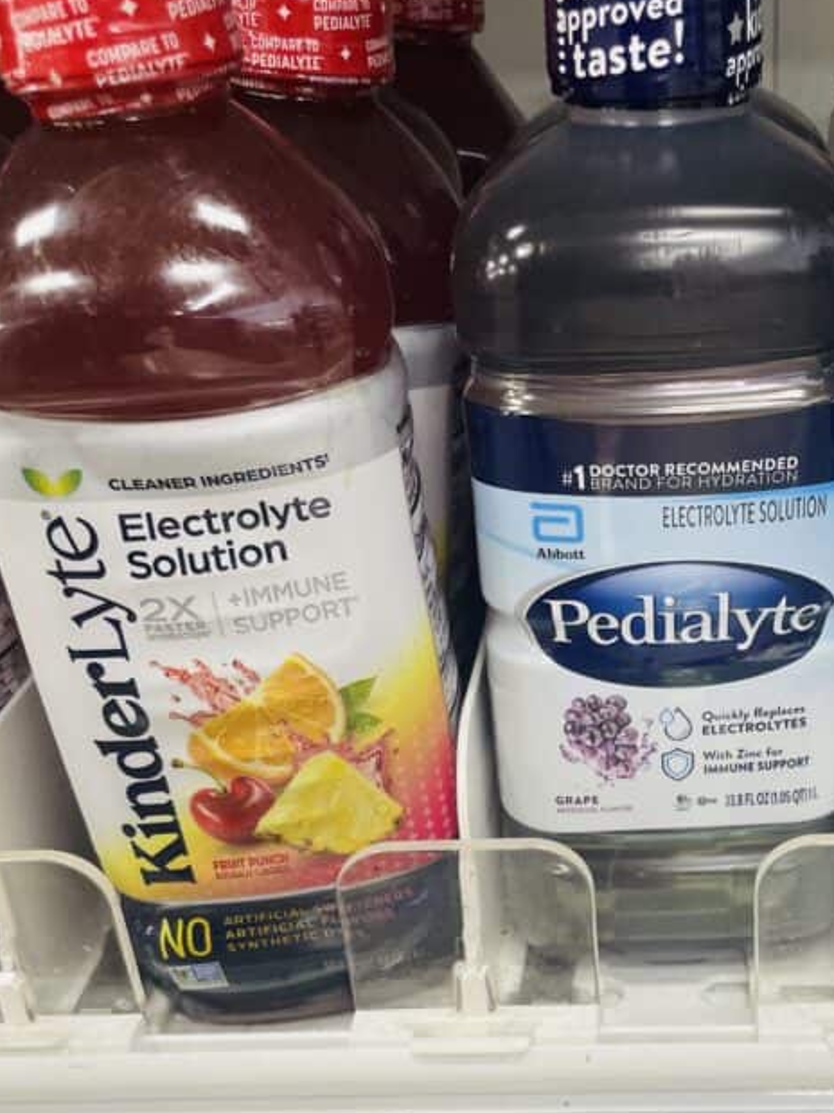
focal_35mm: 43
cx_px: 615
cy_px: 779
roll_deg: +3.7
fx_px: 1382
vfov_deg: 43.0
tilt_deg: -30.0
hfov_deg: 33.0
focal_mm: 4.2
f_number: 1.6
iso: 80
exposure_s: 1/62
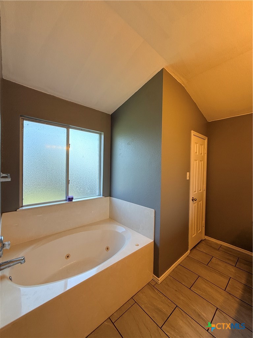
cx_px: 126
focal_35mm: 14
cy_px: 169
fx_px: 136
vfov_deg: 102.1
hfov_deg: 85.7
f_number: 2.2
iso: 64
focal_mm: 2.22
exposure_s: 1/121
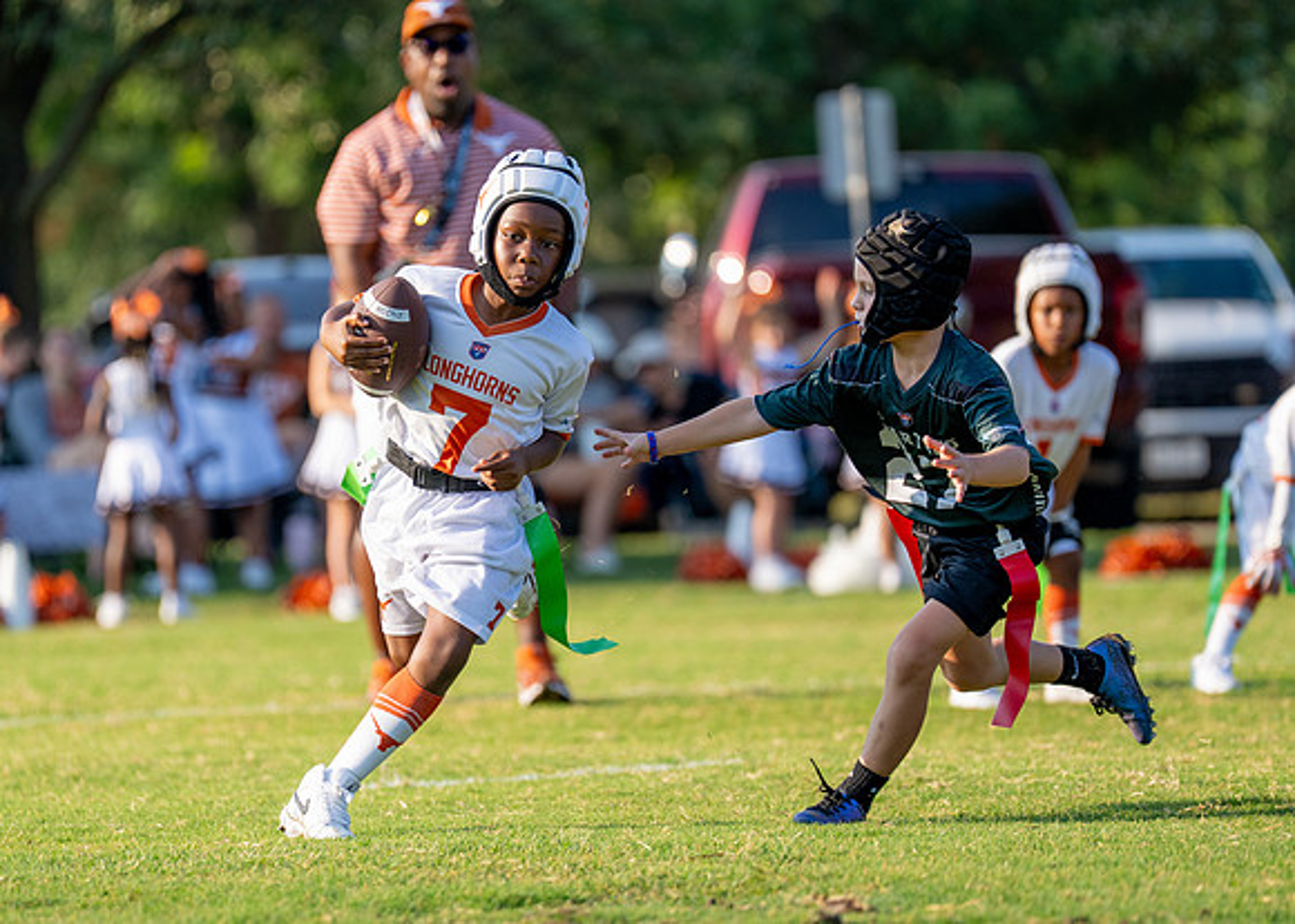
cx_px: 533
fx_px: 10677
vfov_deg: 5.0
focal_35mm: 290
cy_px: 478
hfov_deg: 6.9
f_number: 2.8
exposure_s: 1/2000
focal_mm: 200
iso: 250
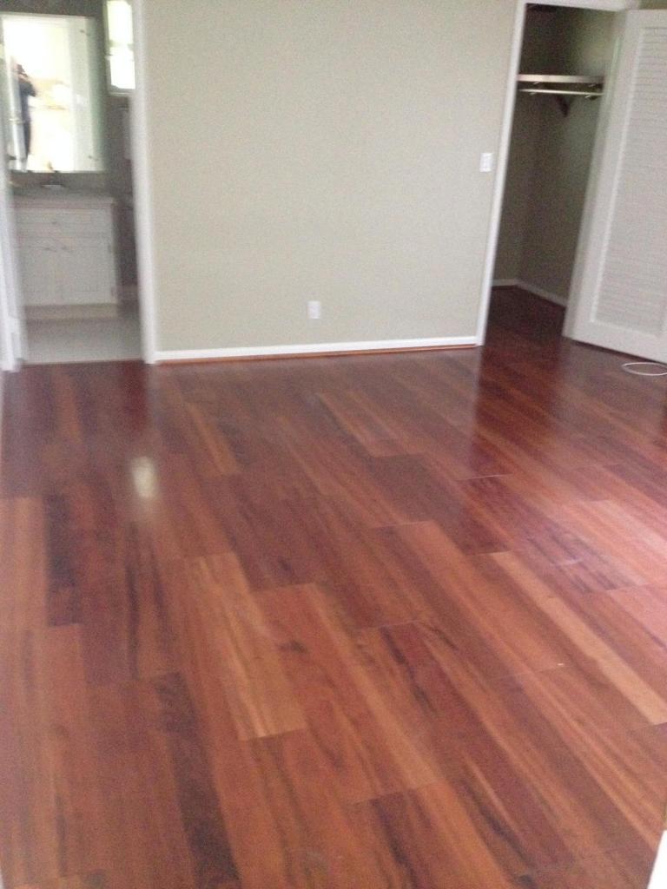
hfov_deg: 40.7
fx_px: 899
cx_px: 334
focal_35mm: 35
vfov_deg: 52.6
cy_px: 444
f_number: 2.4
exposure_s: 1/15
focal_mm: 4.28
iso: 800
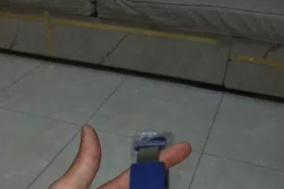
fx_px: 315
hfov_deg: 48.5
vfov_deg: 30.6
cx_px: 137
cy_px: 195
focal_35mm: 40
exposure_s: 1/50
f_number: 1.8
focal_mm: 3.98
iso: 40
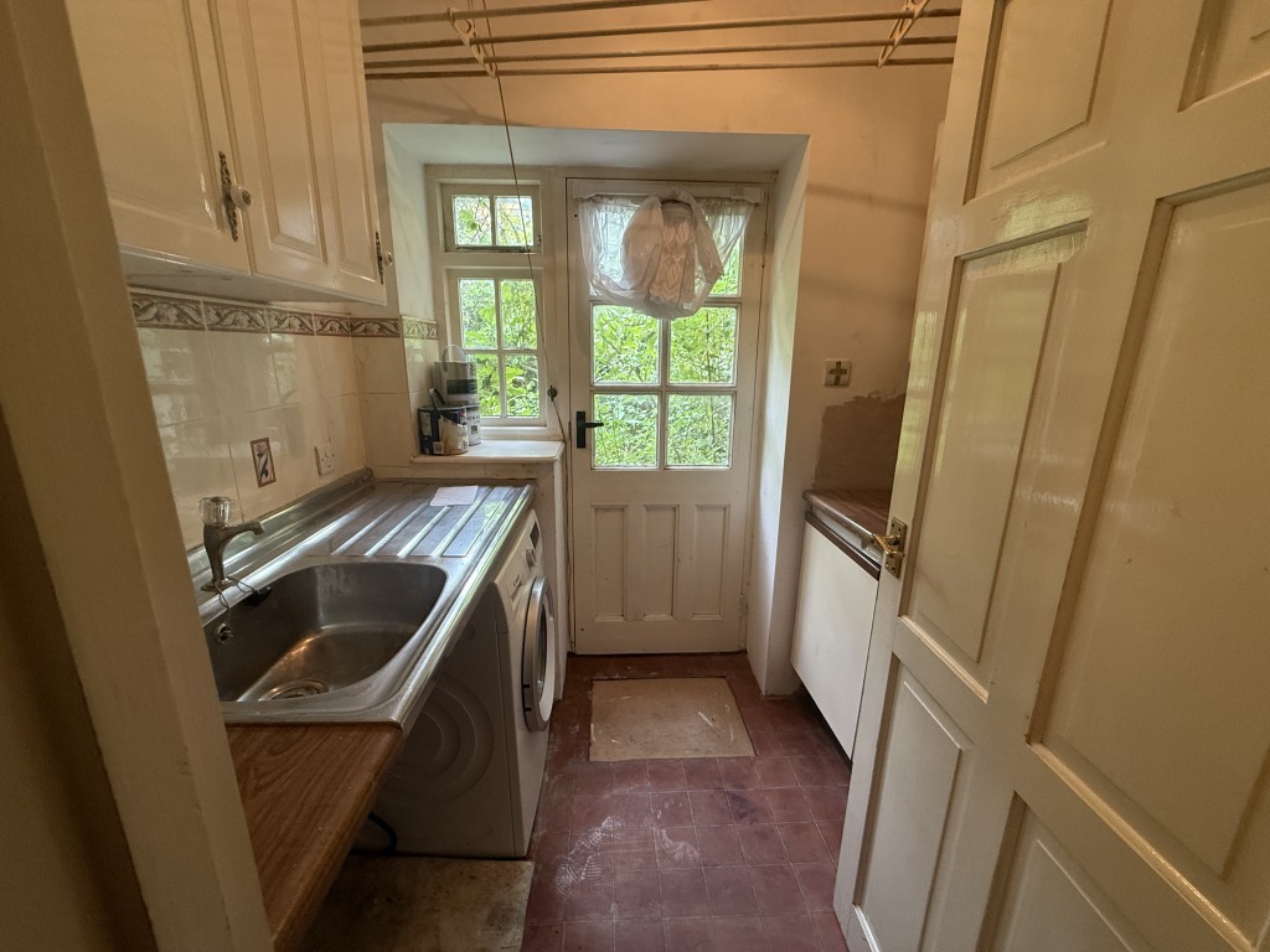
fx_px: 514
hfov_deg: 102.1
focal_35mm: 14
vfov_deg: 85.7
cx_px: 635
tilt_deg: -13.0
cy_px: 476
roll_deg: -1.5
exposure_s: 1/100
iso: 250
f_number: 2.2
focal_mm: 2.22
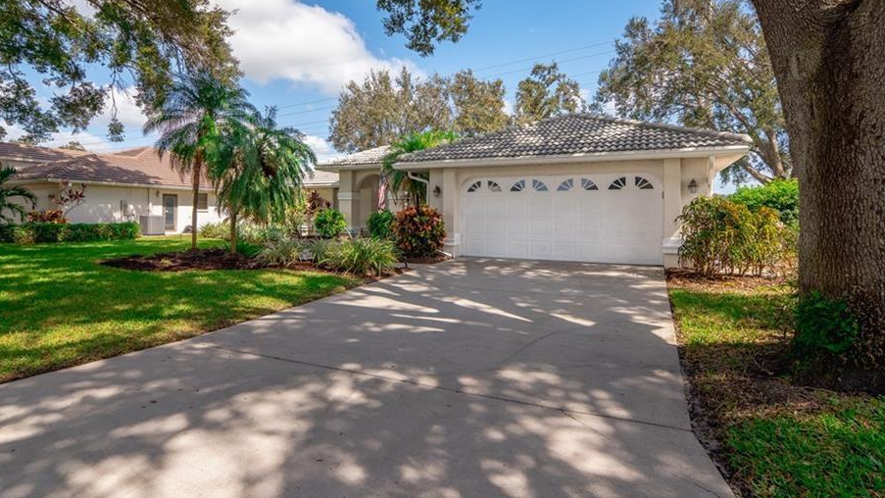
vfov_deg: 58.0
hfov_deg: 89.5
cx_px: 427
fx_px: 446
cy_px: 203
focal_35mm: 19
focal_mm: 16
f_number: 9
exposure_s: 1/800
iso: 640
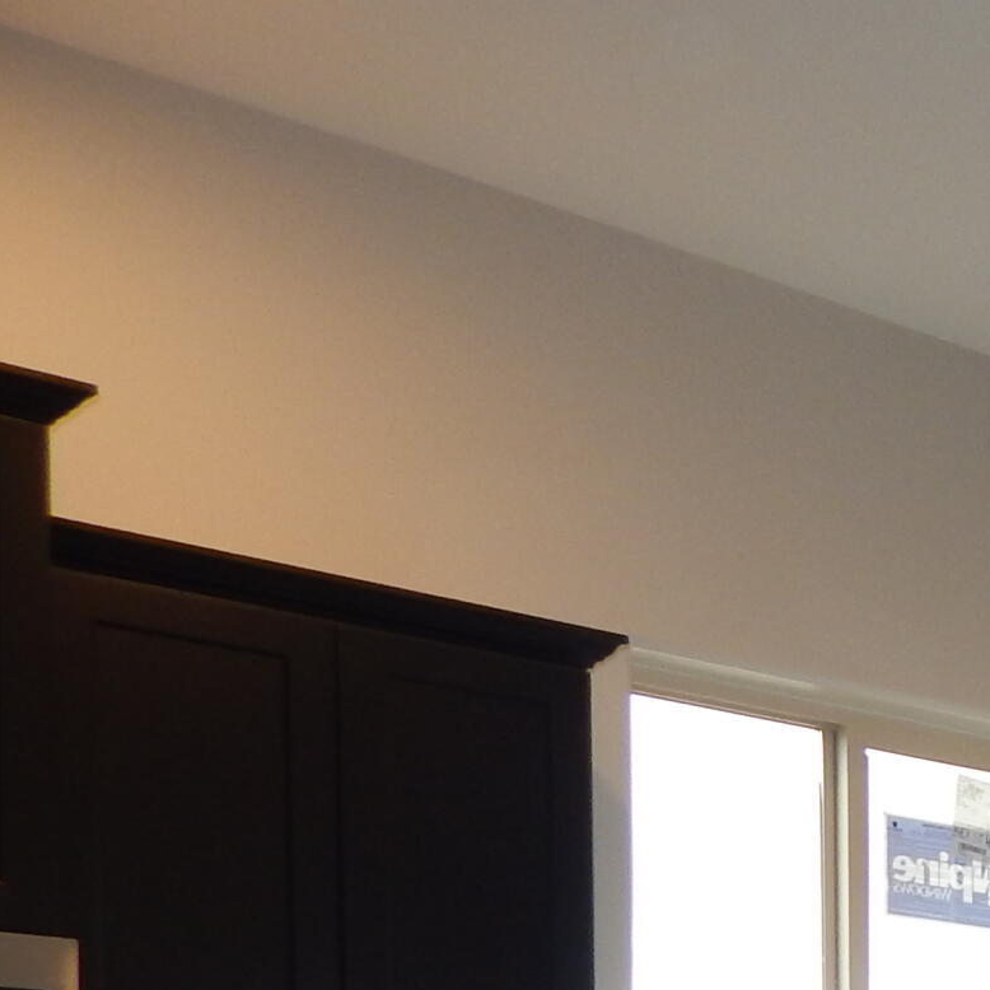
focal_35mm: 75
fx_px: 2427
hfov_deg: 17.8
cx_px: 1845
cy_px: 1411
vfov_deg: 20.3
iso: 125
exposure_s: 1/40
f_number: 3
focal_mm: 4
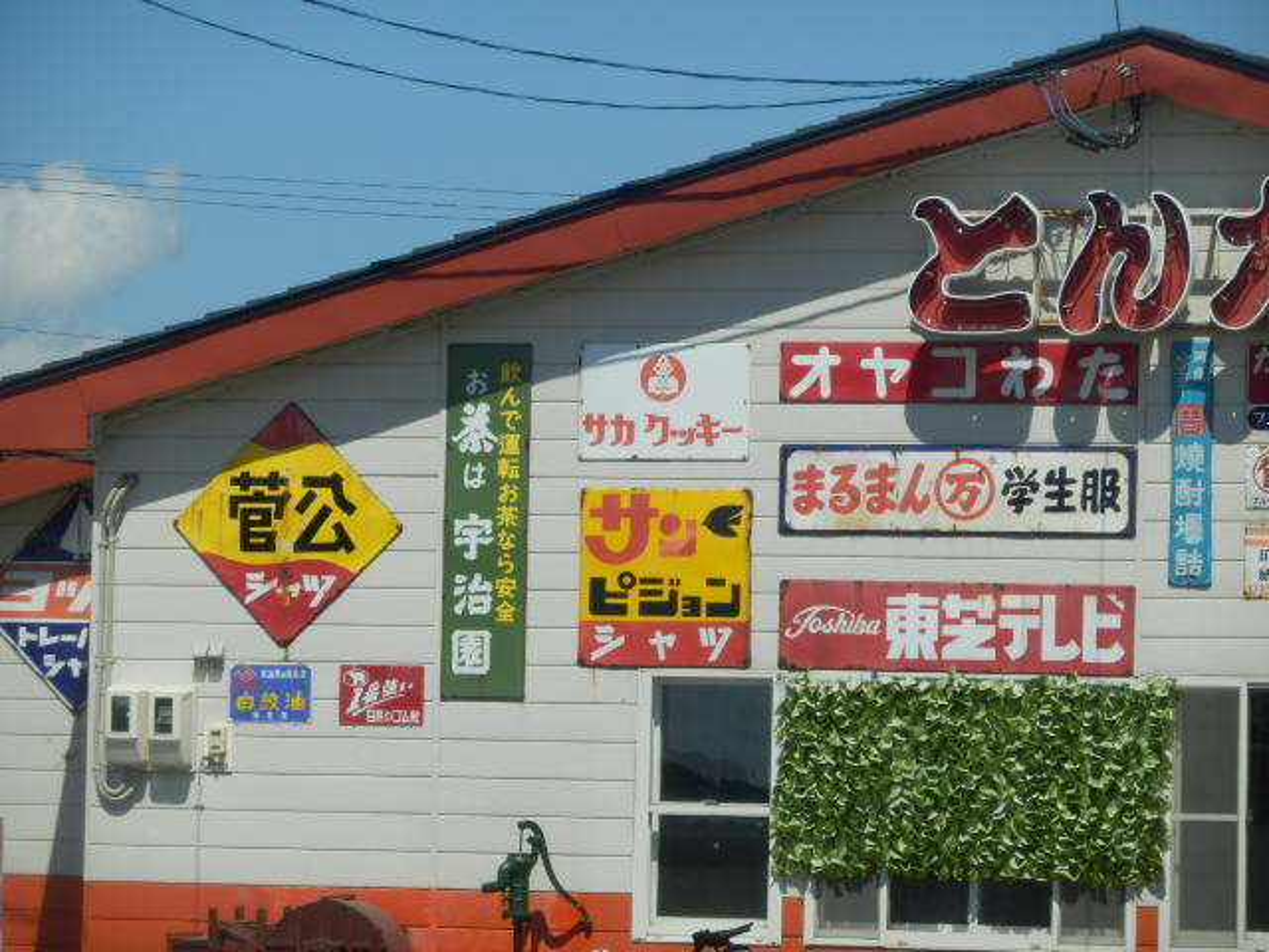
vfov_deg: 6.2
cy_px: 476
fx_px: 8798
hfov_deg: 8.2
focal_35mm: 240
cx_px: 634
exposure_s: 1/640
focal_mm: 42.5
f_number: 5.8
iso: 80
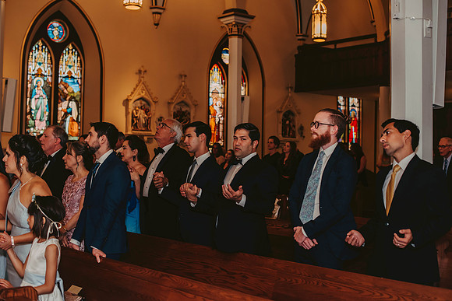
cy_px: 150
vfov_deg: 27.0
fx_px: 628
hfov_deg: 39.6
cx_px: 226
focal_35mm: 50
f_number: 2.8
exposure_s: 1/125
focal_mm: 50
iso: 800
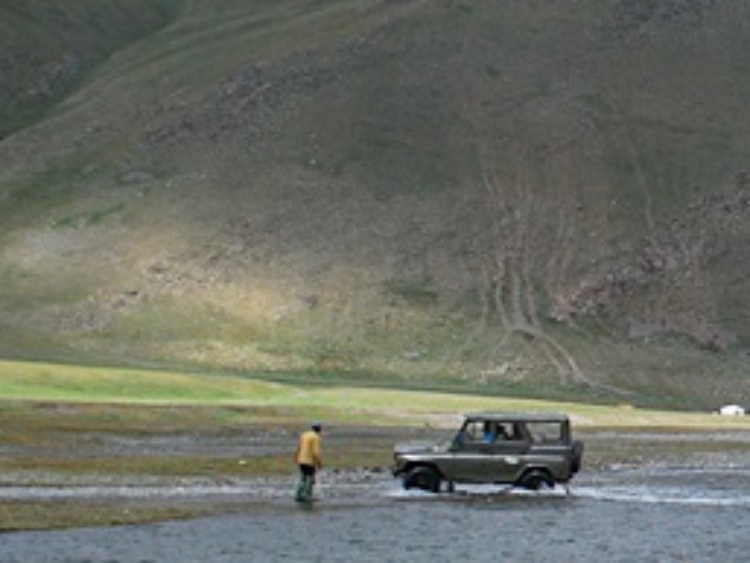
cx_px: 1054
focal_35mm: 140
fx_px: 3024
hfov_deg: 13.5
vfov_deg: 10.6
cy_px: 368
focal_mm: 31
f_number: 5.6
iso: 400
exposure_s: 1/1000
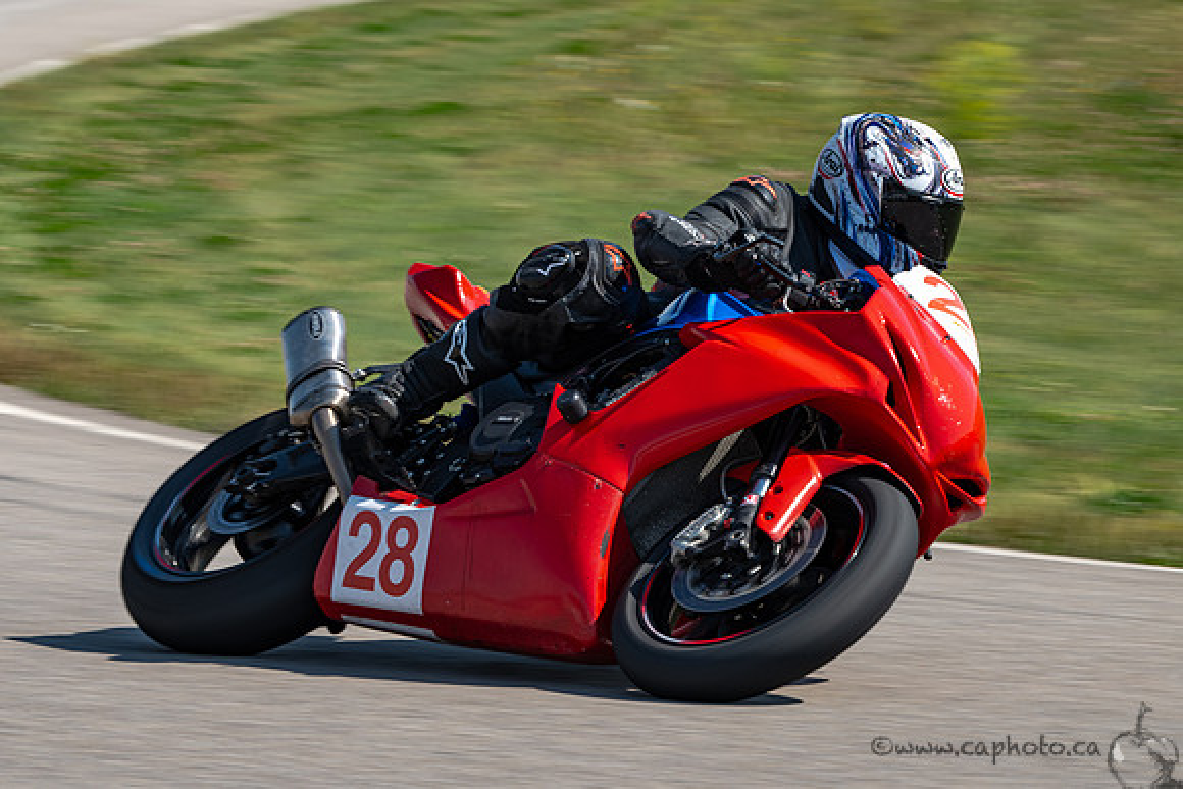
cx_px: 309
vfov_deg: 4.7
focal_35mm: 295
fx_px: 9712
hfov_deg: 7.0
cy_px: 427
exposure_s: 1/200
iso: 110
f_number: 13
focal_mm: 200
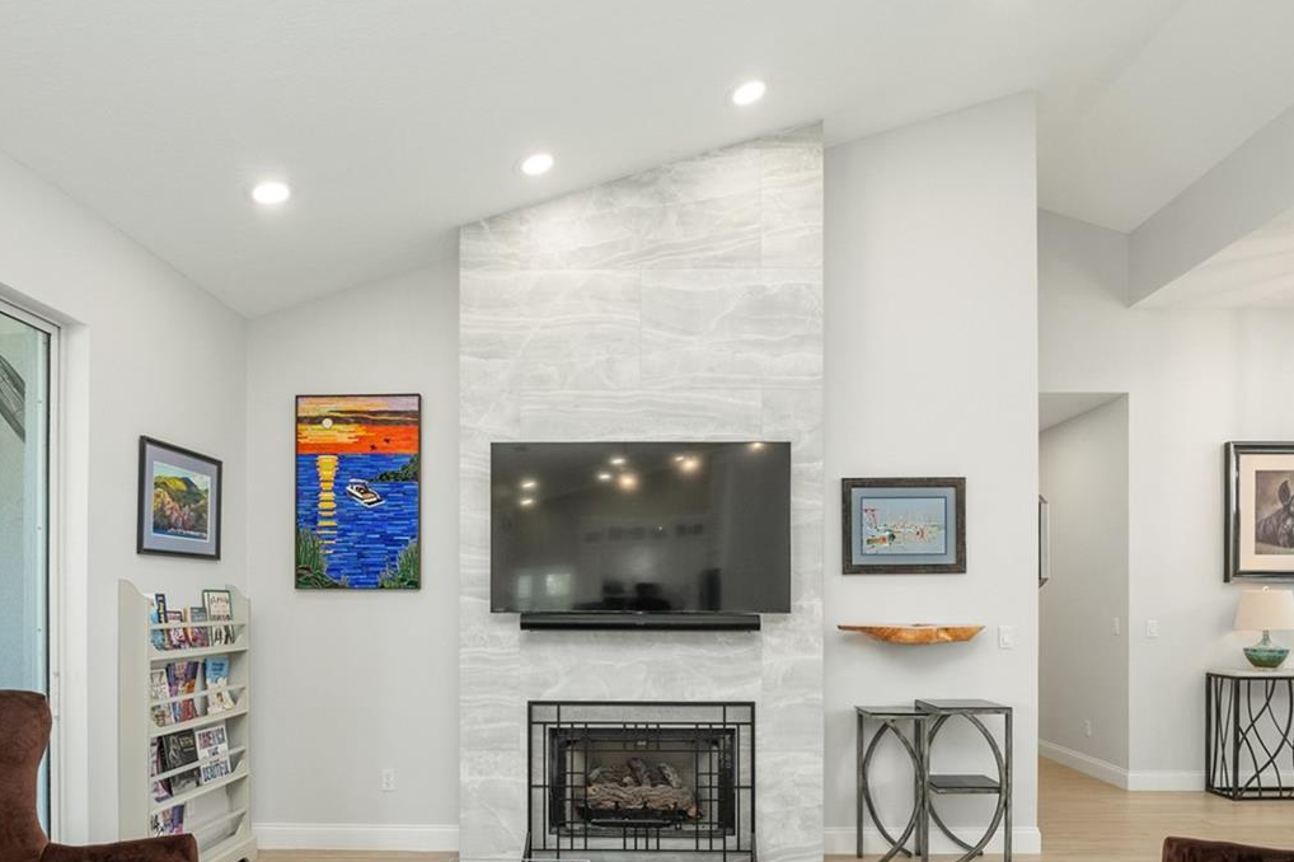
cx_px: 622
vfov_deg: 55.9
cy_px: 581
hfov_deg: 78.6
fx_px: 790
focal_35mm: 22
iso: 320
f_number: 7.1
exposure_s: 1/10
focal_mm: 14
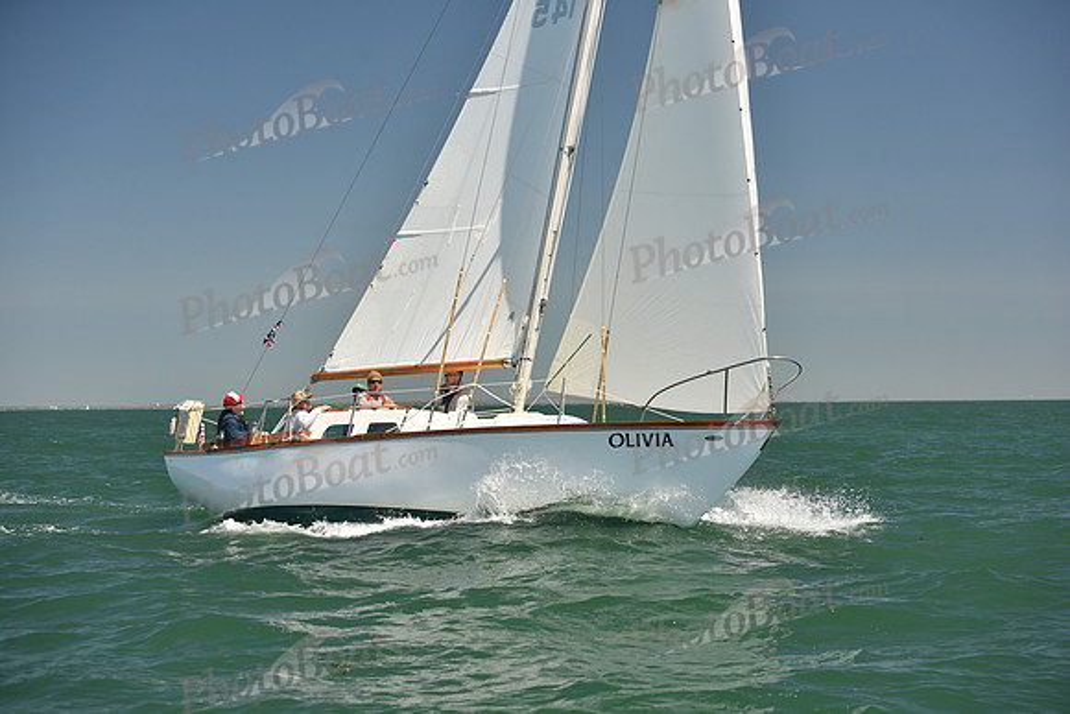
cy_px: 357
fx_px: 2081
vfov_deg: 19.5
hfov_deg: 28.8
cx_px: 535
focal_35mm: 70
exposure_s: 1/800
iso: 250
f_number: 4.5
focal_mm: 70
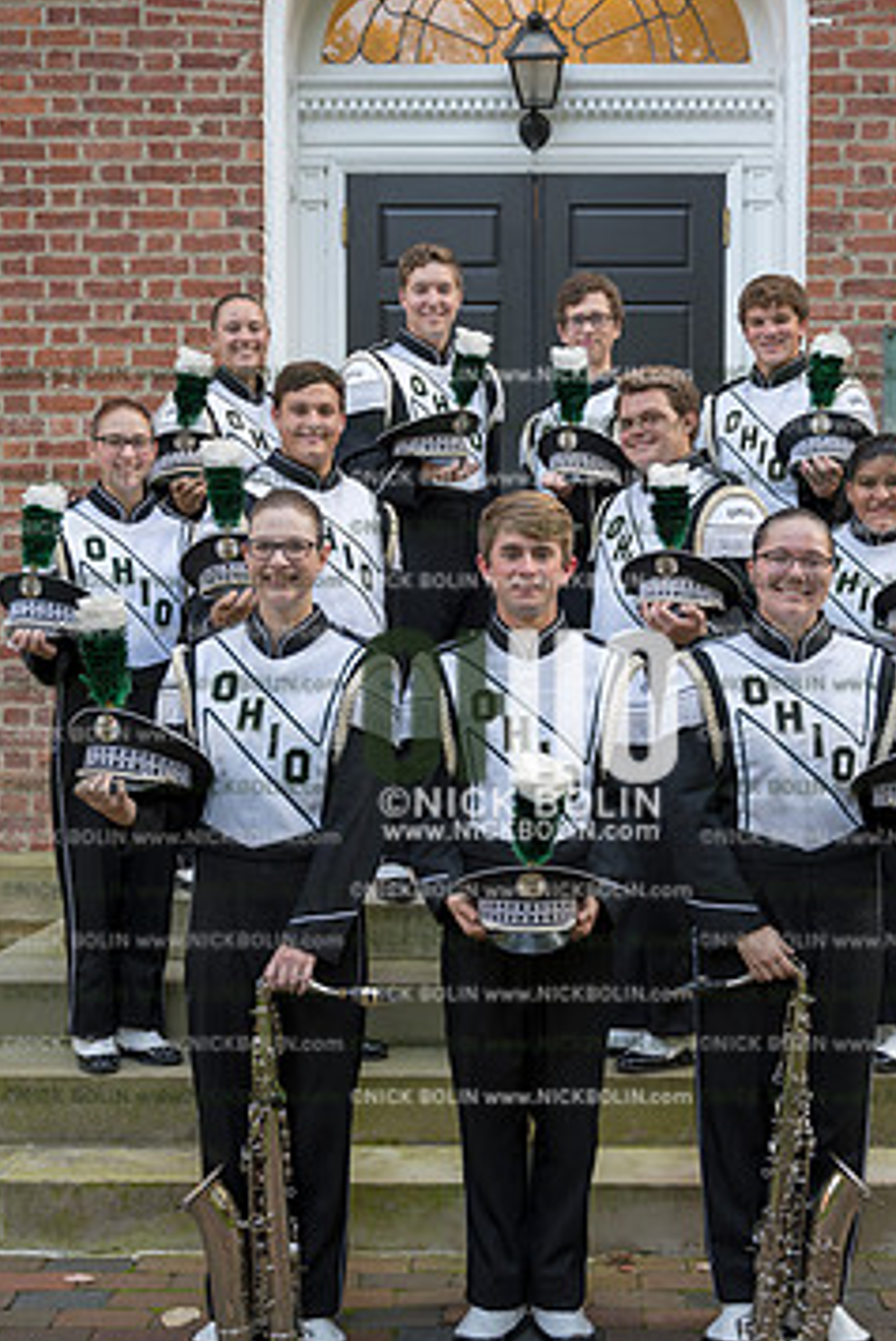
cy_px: 735
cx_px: 520
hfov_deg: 28.1
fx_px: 1788
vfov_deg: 41.0
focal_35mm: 48
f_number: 4
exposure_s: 1/40
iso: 125
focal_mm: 38
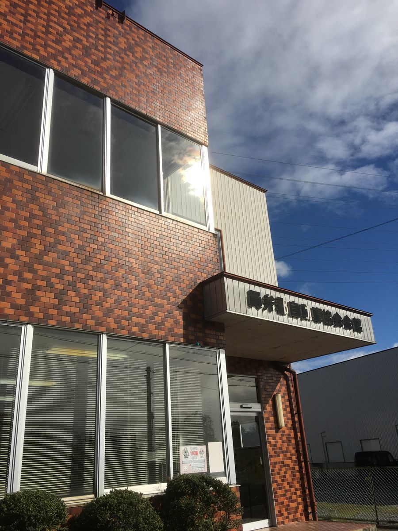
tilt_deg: +22.7
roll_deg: +3.7
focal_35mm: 29
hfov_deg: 48.2
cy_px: 266
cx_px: 199
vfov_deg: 61.7
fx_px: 445
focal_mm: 4.15
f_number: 2.2
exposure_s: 1/4049
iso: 25
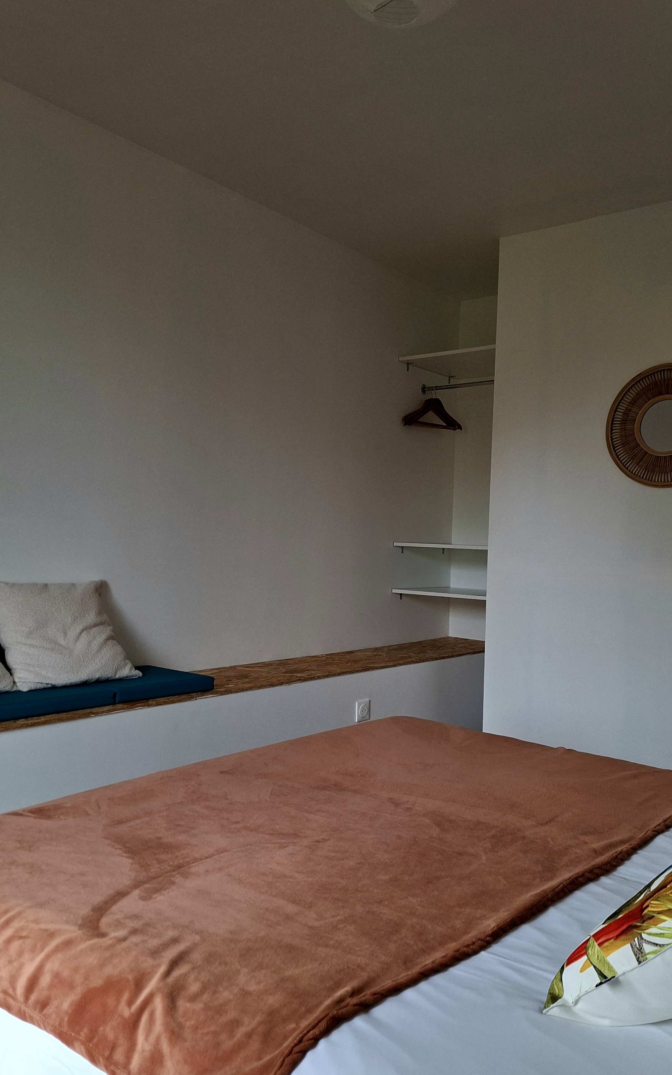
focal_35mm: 25
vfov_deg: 72.6
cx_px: 401
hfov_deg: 49.0
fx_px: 733
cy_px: 543
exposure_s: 1/120
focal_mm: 5.54
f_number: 1.8
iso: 100
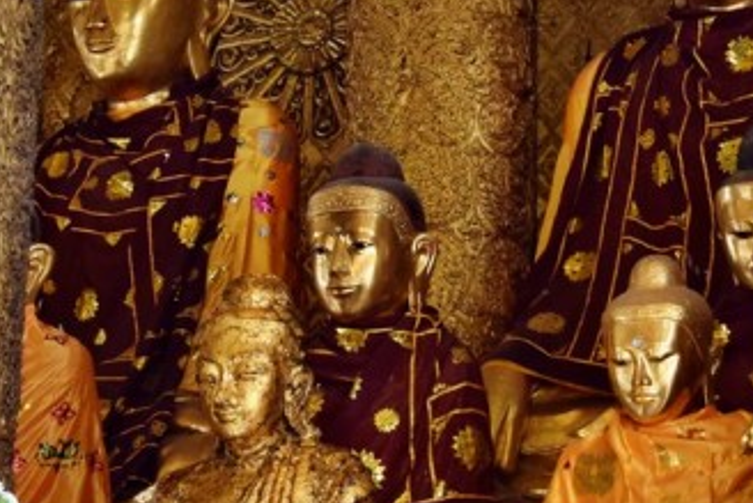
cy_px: 212
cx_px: 595
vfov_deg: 17.3
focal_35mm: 79
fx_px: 1653
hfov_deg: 25.3
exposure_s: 1/15
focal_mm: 27
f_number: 5.6
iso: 1600
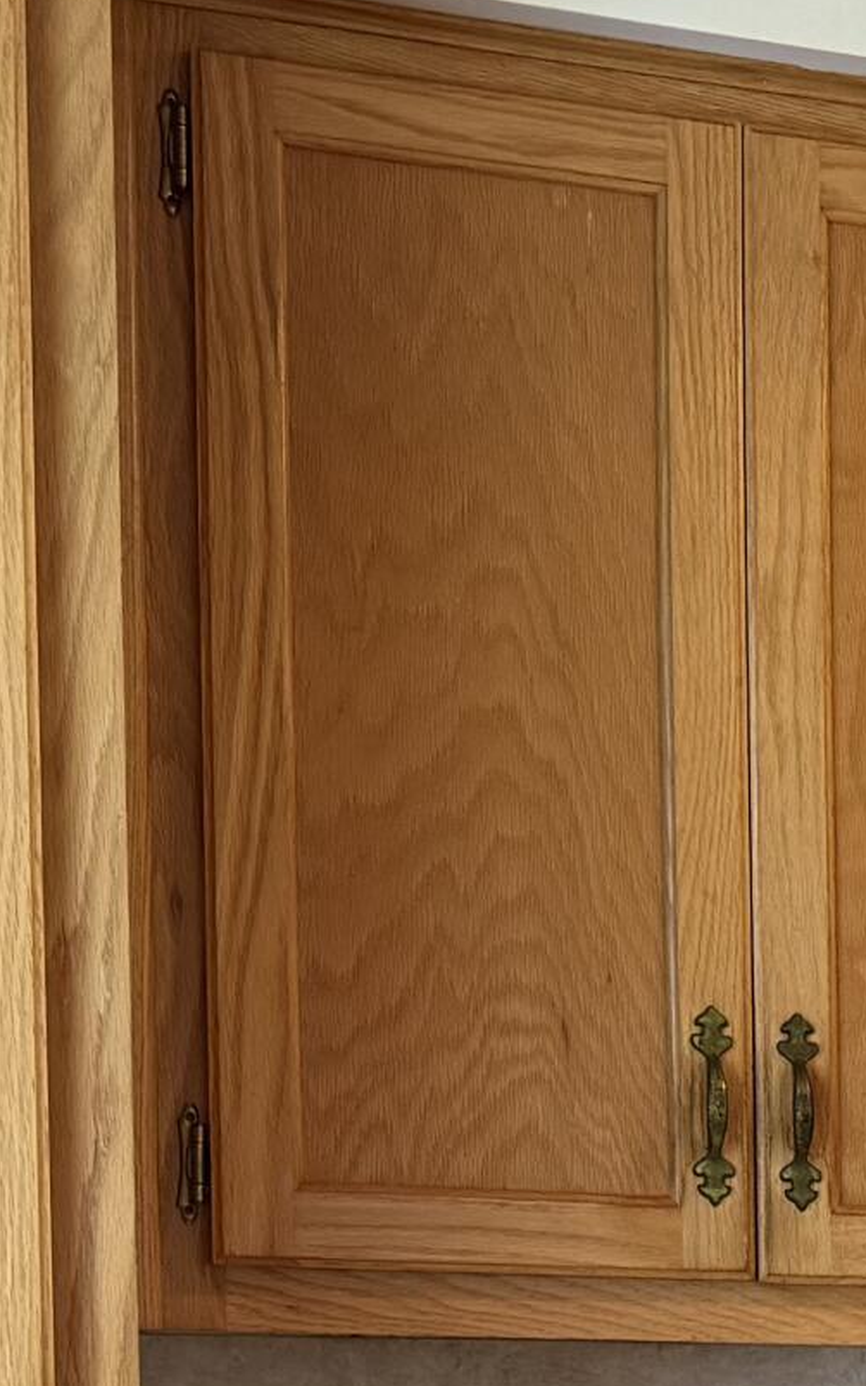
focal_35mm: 95
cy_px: 1640
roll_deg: -0.9
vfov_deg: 20.5
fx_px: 3587
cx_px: 1615
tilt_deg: -4.8
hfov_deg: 12.4
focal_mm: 6.76
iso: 200
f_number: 1.78
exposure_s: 1/120
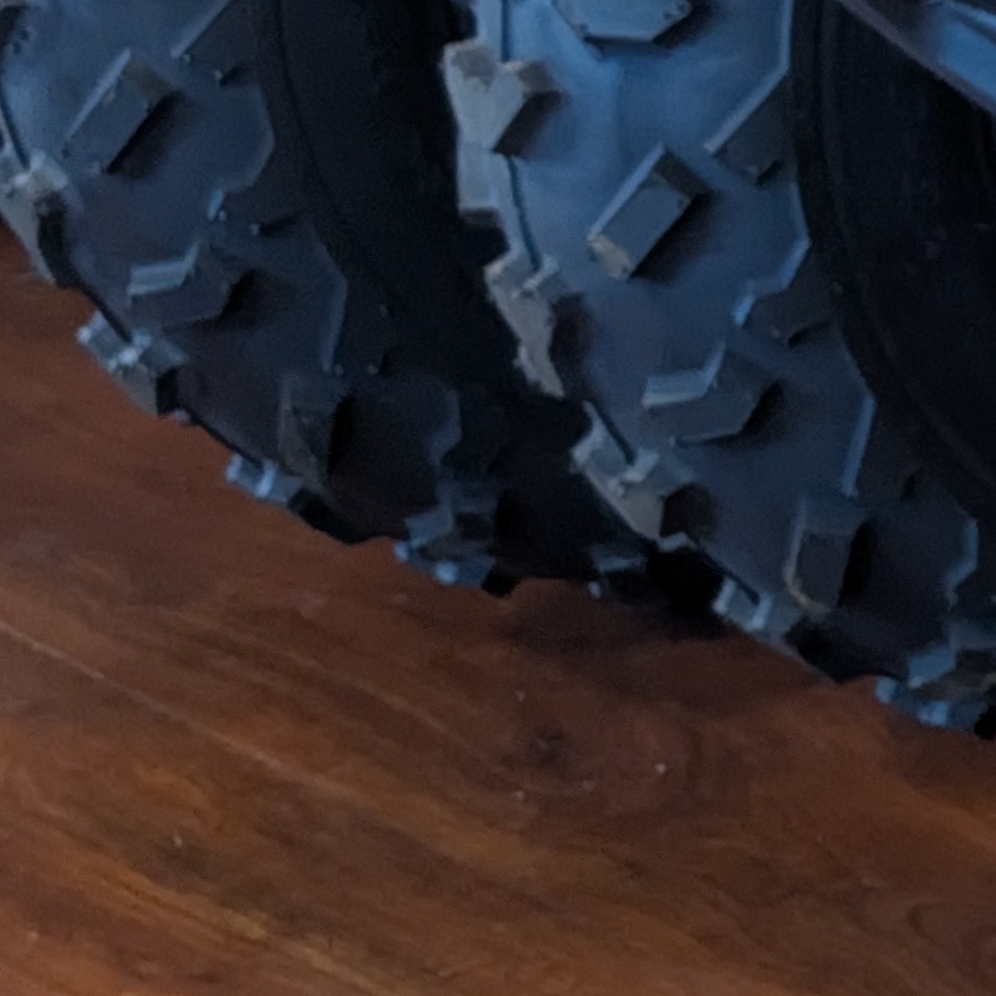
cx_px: 3547
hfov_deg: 7.8
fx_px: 5697
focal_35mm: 175
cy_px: -186
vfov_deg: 9.9
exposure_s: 1/60
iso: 356
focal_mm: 6.9
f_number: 1.68
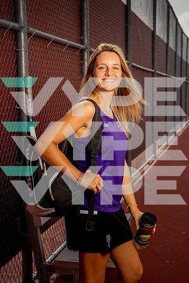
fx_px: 551
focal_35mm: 70
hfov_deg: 19.5
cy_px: 142
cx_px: 94
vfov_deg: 28.8
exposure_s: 1/250
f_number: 7.1
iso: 50
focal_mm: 70
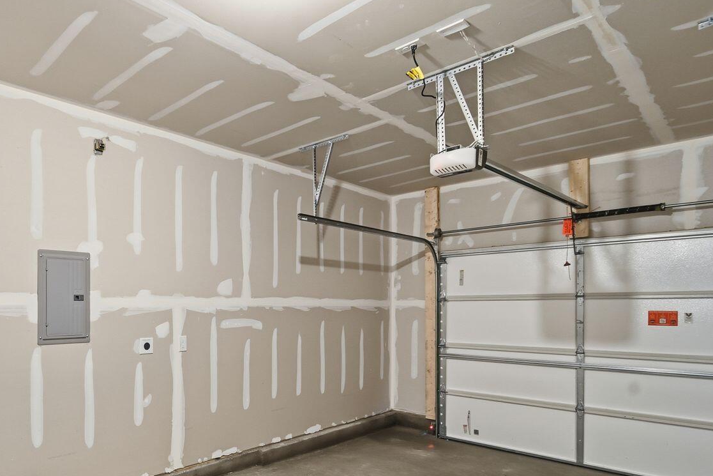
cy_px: 309
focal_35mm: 22
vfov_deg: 56.3
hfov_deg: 71.9
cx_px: 159
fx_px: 436
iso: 400
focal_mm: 12
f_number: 2.8
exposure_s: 1/2.5
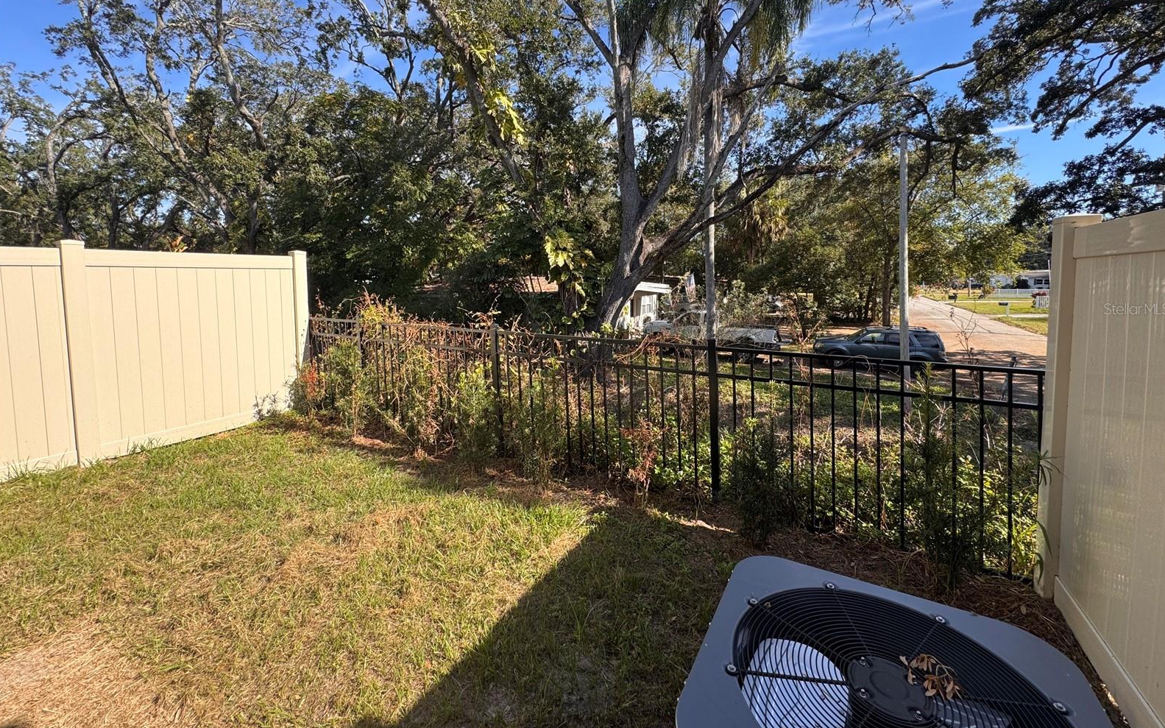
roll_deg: +0.0
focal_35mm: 15
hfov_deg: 101.5
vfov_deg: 74.3
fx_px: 476
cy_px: 308
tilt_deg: -4.2
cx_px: 584
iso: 40
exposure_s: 1/388
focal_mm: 2.22
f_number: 2.2
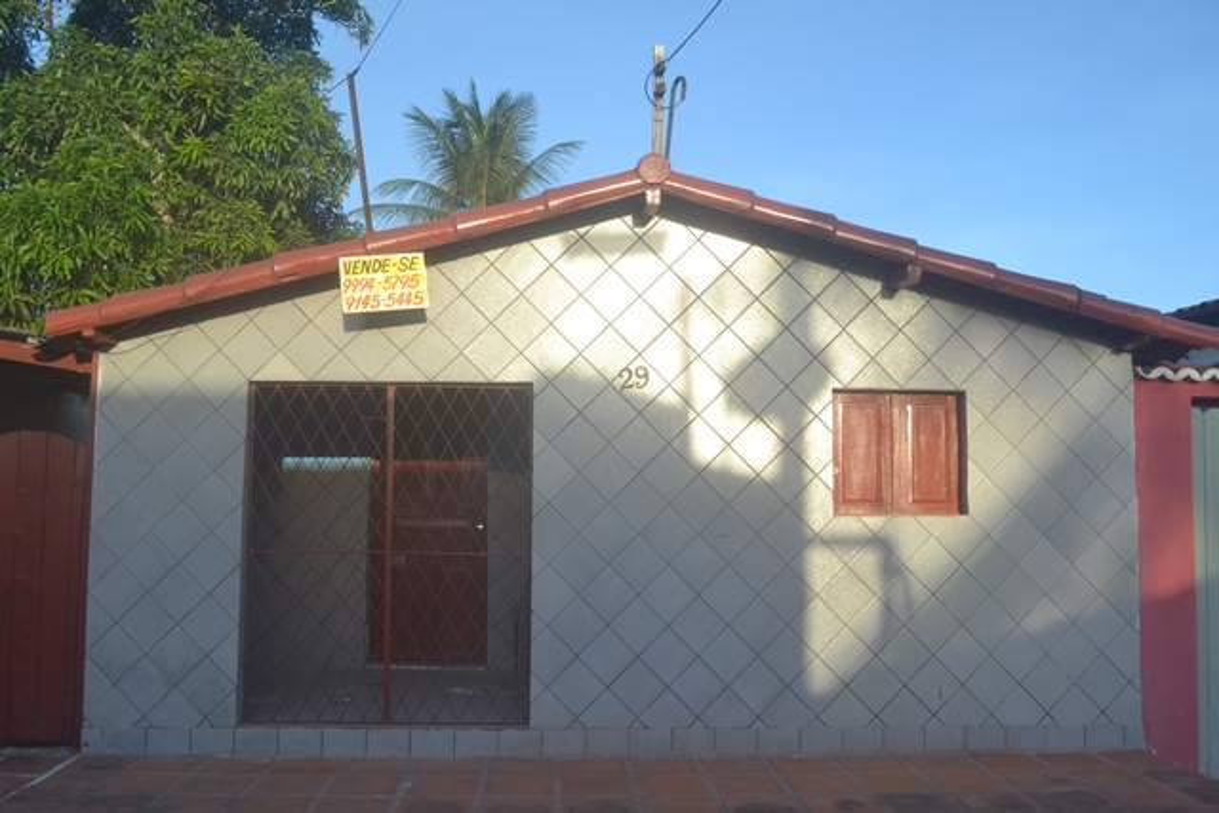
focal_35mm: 30
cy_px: 406
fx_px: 1016
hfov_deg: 61.9
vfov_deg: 43.6
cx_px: 610
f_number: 6.3
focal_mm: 20
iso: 100
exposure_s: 1/160
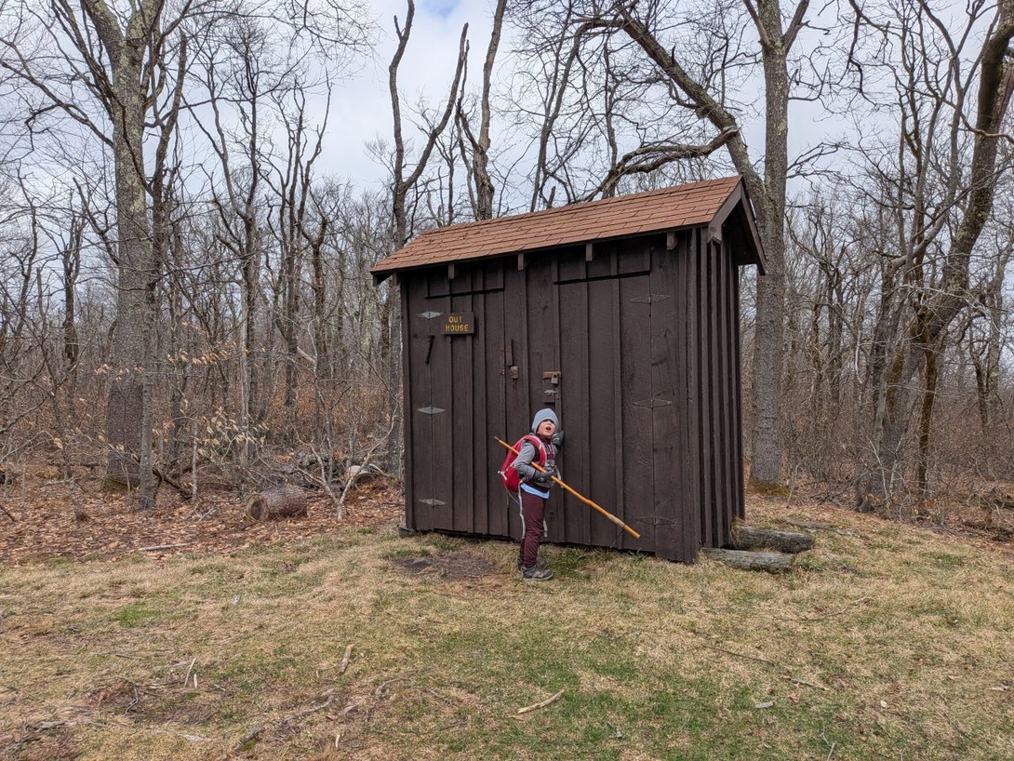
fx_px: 703
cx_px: 507
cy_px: 380
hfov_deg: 71.6
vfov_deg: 56.8
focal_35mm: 24
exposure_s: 1/1404
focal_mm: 4.53
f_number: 1.7
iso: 30
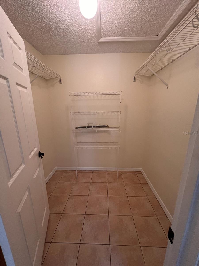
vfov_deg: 106.2
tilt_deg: -13.5
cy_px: 133
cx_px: 100
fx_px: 100
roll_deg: -0.6
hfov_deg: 89.9
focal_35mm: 13
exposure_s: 1/60
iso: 200
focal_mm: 1.57
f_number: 1.8
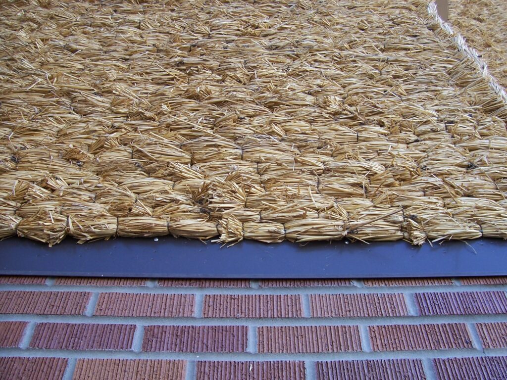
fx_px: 498
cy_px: 190
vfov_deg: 41.8
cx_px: 254
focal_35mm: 34
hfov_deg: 54.0
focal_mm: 5.6
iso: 80
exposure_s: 1/250
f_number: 2.7
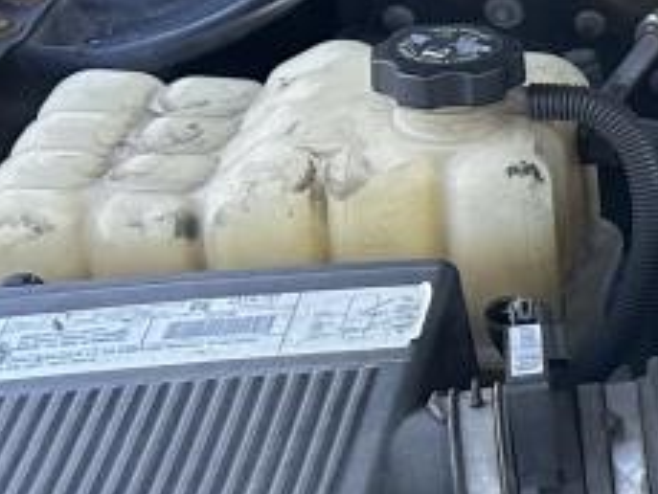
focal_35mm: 134
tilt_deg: -21.5
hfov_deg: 11.8
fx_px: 2548
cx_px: 1606
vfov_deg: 11.1
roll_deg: -3.5
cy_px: 132
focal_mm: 6.86
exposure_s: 1/161
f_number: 1.78
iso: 100
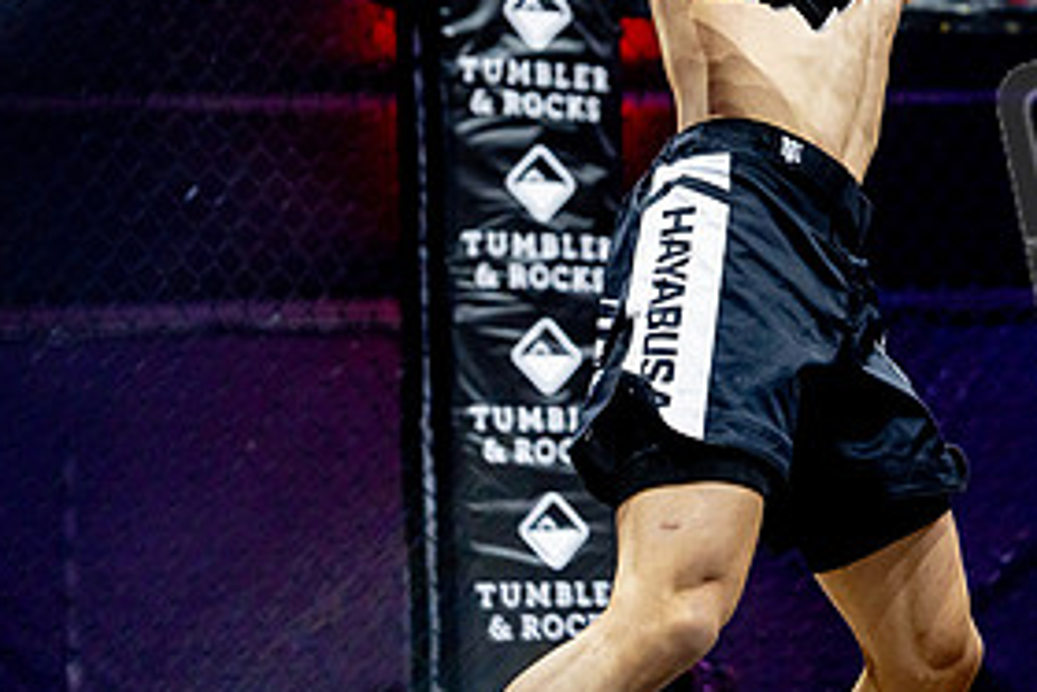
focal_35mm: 145
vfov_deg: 9.4
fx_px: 4179
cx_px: 1007
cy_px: 128
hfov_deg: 14.0
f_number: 2.8
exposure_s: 1/1250
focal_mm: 70
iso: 3200
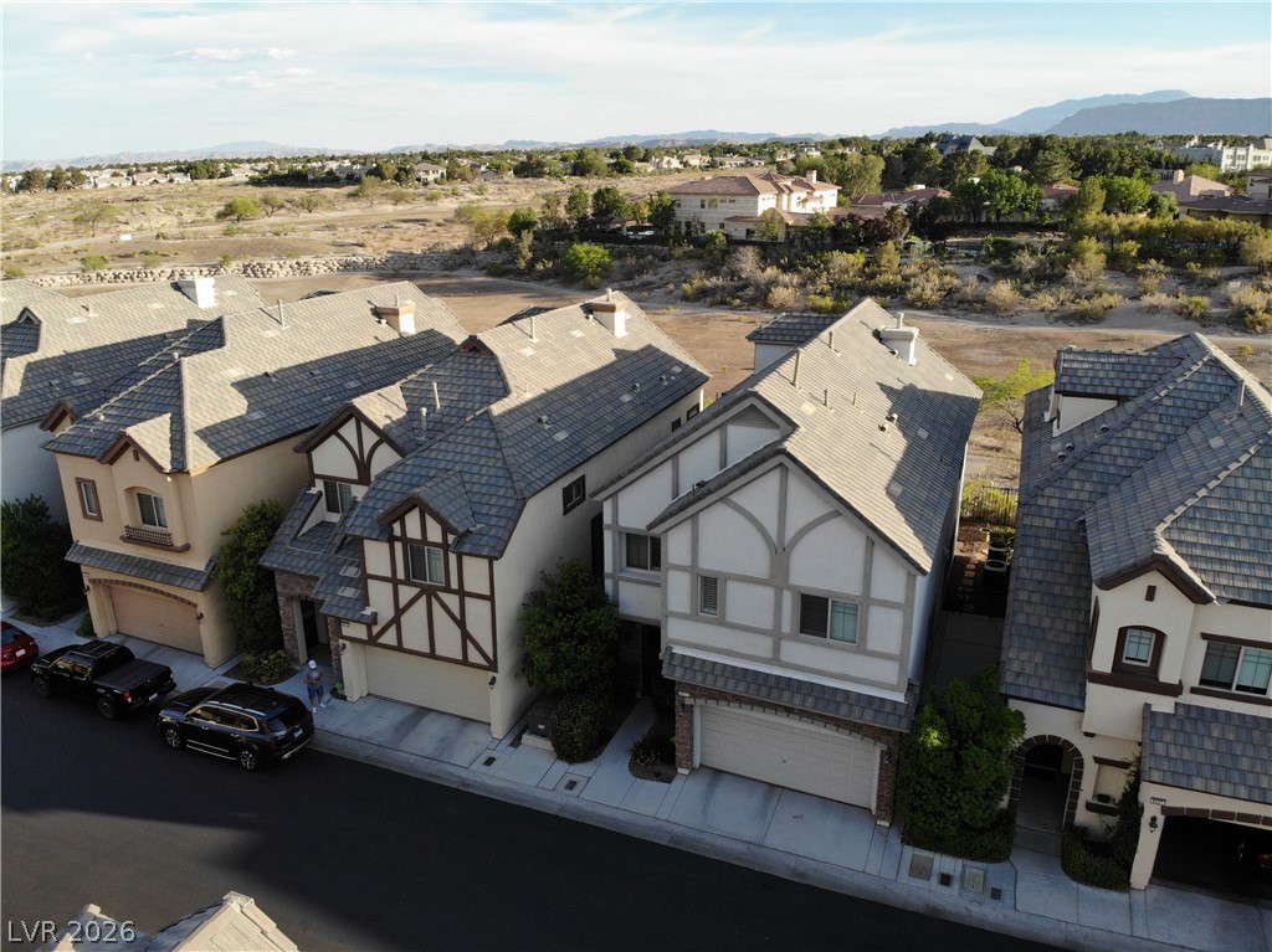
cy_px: 476
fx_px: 881
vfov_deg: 56.8
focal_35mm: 24
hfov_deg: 71.6
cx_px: 636
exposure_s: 1/452
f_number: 2.8
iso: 100
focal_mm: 4.5
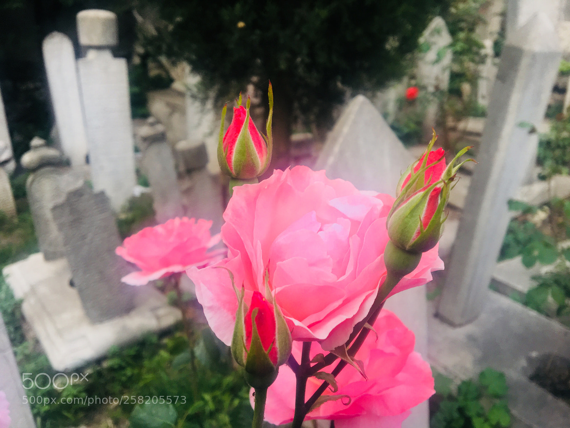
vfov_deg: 48.2
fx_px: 478
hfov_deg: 61.7
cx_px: 285
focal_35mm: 29
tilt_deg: -18.4
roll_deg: +1.5
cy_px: 214
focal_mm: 4.15
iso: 32
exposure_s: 1/100
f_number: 2.2
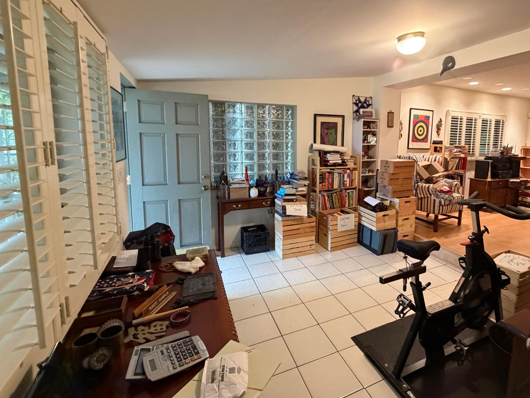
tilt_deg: -7.1
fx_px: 276
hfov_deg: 86.7
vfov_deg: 71.2
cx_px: 317
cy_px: 171
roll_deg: +0.0
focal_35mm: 18
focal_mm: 2.22
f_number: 2.2
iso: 640
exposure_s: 1/60
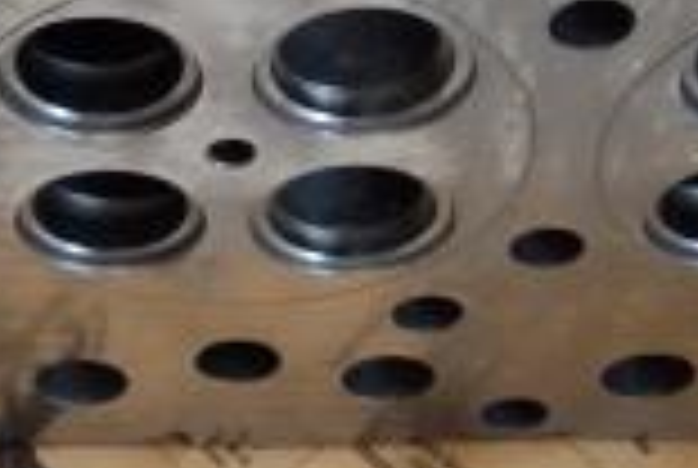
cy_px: 11
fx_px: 2176
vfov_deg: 12.2
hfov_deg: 18.2
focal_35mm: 112
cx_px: 207
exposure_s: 1/33
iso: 64
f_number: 2.4
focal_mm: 2.93
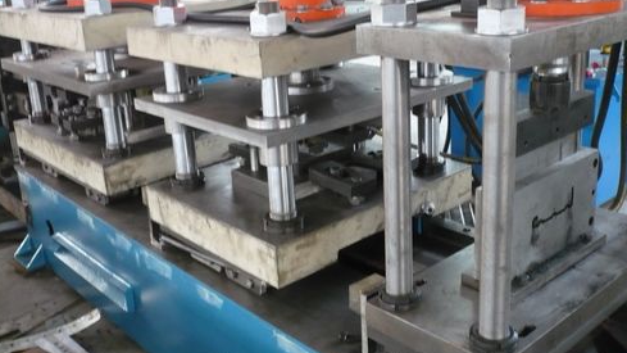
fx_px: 648
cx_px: 313
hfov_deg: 51.6
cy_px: 130
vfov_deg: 30.3
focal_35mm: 39
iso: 400
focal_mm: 5.8
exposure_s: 1/15
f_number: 2.8
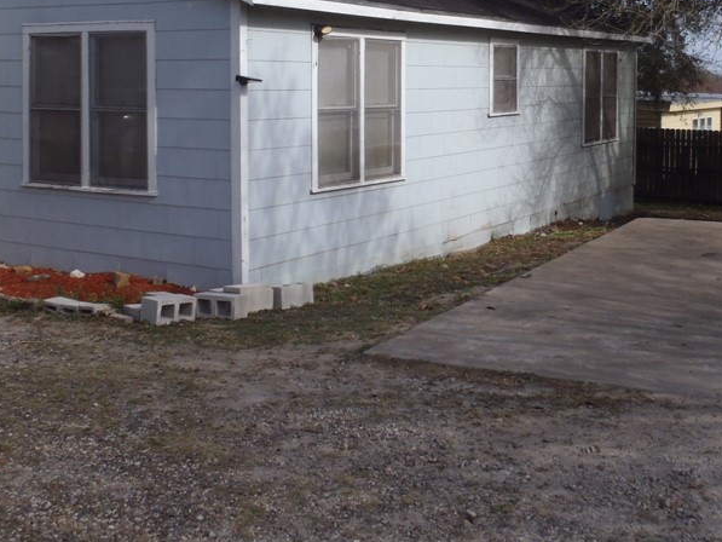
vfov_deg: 29.6
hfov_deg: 39.4
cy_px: 108
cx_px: 457
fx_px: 1001
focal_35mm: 48
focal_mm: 5
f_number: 10
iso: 80
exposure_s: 1/80
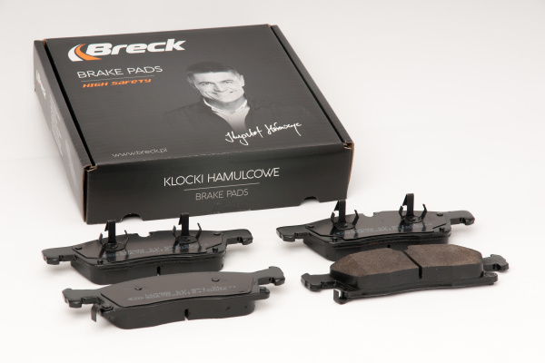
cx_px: 272
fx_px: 1589
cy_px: 182
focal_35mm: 105
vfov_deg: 13.0
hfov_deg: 19.5
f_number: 11
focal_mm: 70
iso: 100
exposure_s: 1/200
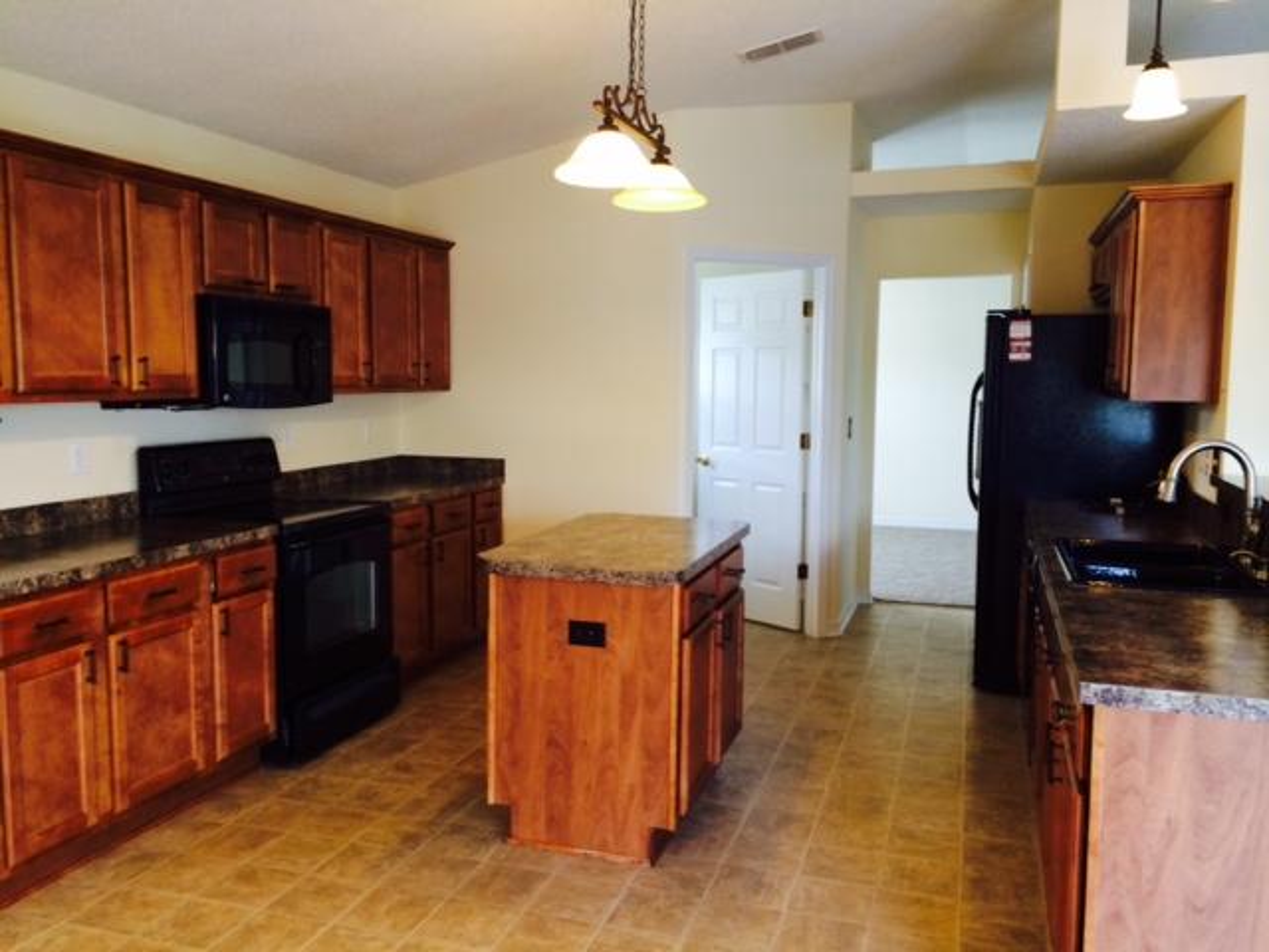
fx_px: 1100
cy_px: 476
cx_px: 634
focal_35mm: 30
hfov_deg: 60.0
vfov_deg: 46.8
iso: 100
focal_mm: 4.12
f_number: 2.2
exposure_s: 1/30
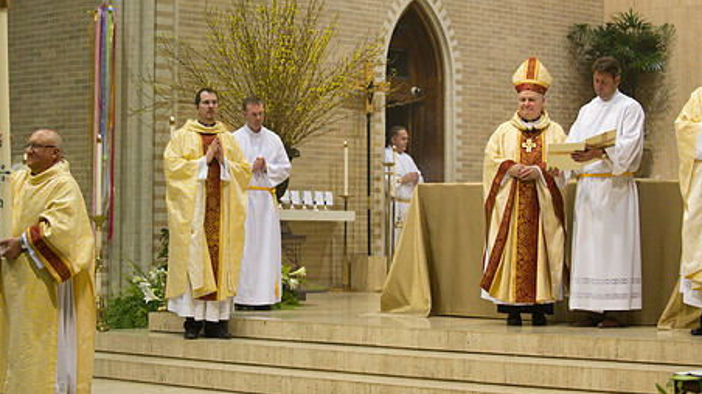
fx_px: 1749
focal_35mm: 94
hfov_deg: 22.7
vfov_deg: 12.9
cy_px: 174
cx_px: 321
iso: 2500
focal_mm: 70
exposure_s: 1/125
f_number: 2.8
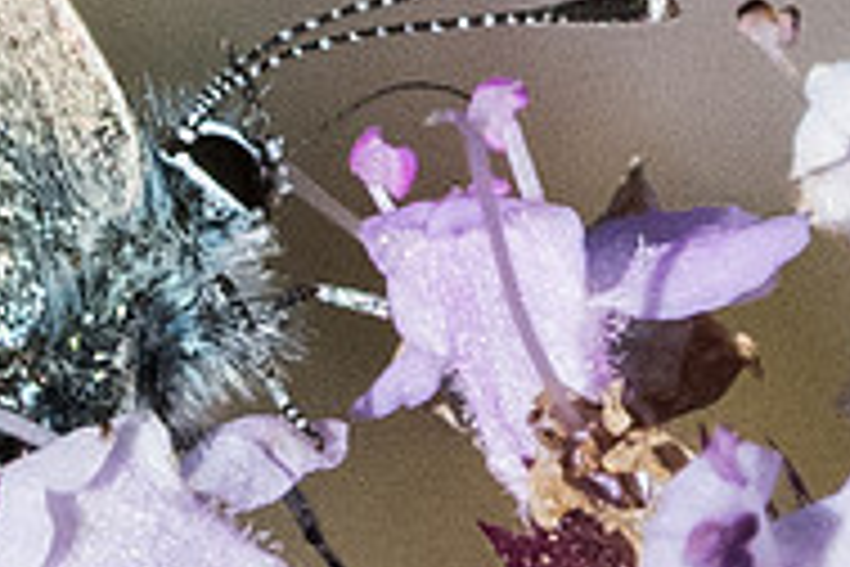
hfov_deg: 1.3
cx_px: -133
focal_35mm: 1537
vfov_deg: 0.9
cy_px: 73
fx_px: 36287
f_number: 13
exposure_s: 1/1600
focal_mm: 90
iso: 800
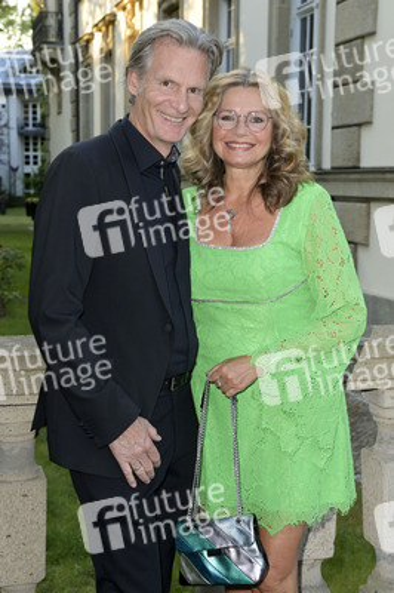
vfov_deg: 39.6
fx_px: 822
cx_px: 197
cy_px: 296
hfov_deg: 26.9
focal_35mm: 50
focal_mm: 50
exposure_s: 1/200
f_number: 5.6
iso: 1000
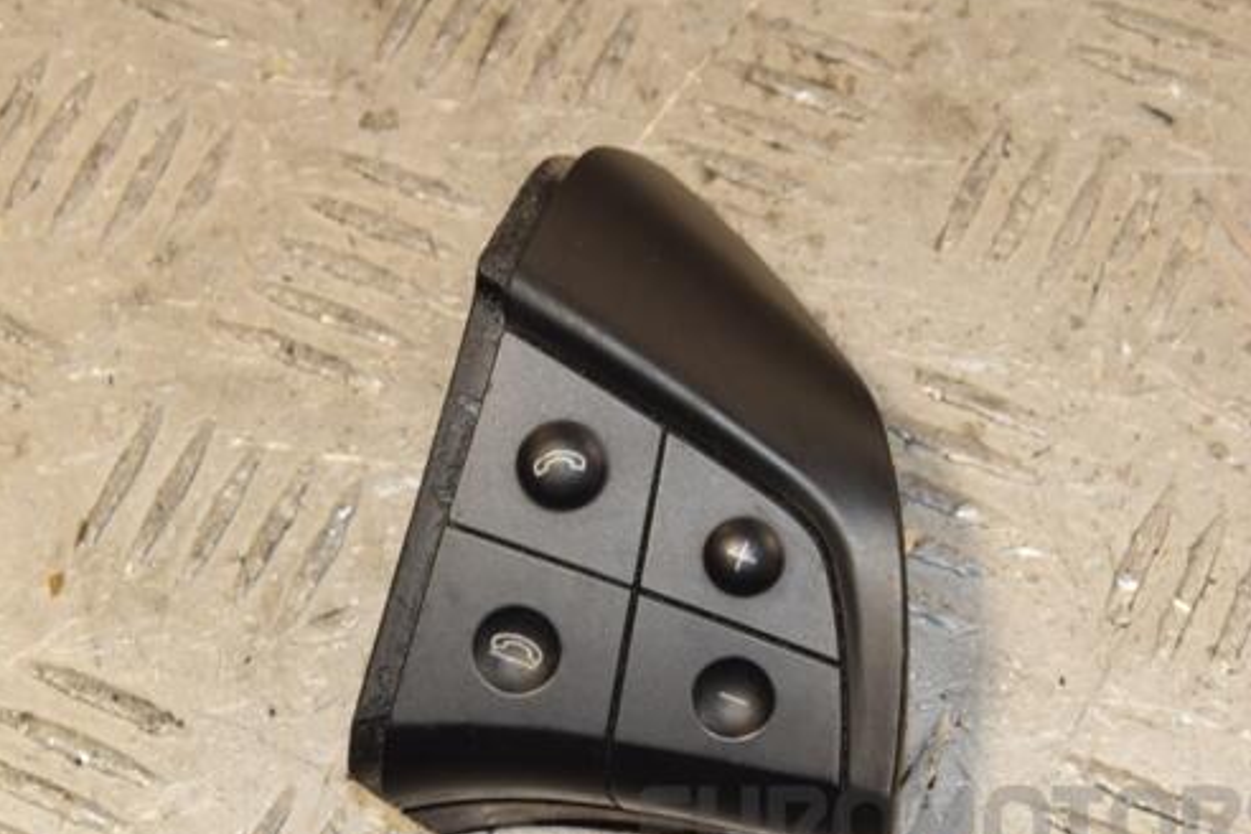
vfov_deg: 10.7
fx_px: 4448
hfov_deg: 16.0
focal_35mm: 128
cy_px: 486
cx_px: 592
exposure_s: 1/100
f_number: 10
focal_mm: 70
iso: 800
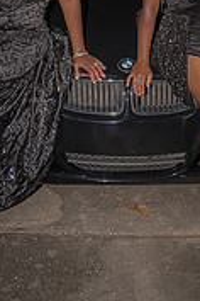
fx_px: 508
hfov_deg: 22.2
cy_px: -22
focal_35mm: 61
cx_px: 114
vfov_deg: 29.9
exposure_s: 1/160
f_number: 4
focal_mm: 24
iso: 640
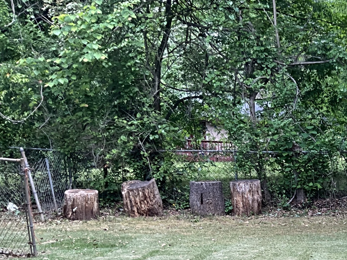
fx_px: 712
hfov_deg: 25.3
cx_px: 391
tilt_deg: -12.0
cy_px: 315
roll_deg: -1.9
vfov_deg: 19.5
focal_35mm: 71
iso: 16
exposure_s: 1/136
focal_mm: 3
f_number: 1.8
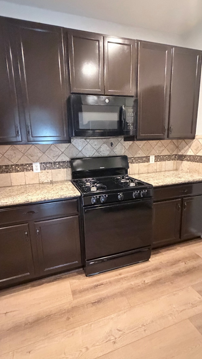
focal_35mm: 18
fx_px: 171
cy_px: 178
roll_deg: +1.6
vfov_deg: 92.7
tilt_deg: -12.9
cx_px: 97
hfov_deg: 61.0
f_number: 2.2
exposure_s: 1/60
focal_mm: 2.22
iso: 1250
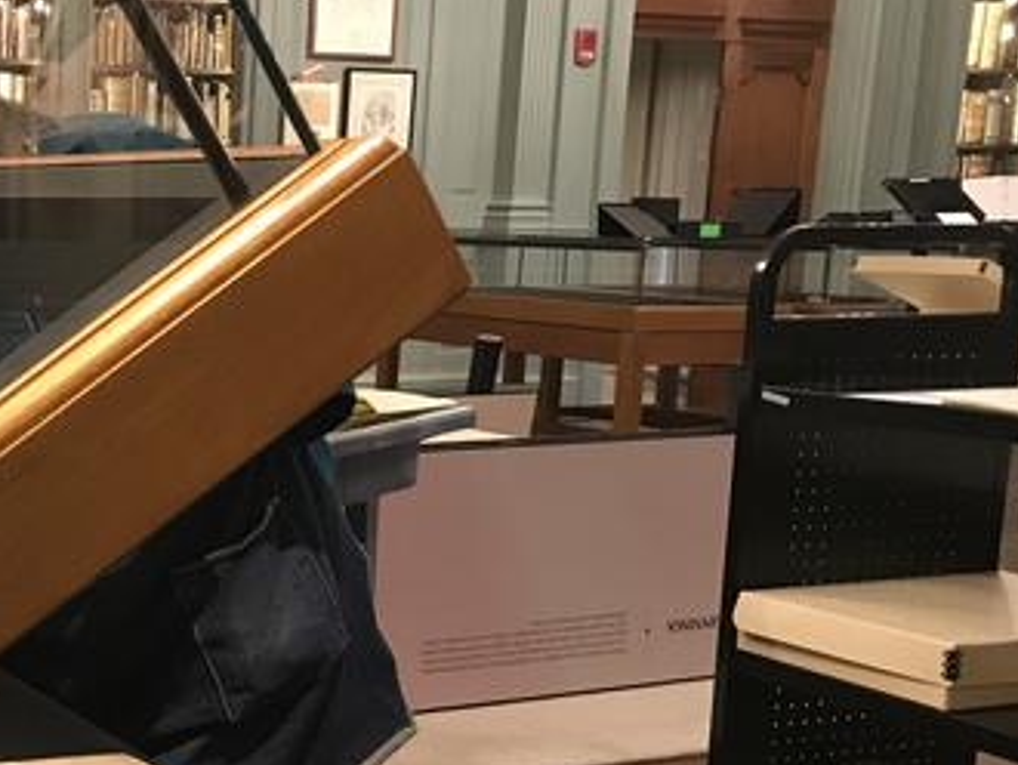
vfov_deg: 23.8
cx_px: -77
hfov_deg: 28.9
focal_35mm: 61
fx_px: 1795
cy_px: 574
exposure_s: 1/8
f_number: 1.8
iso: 100
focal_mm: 3.99
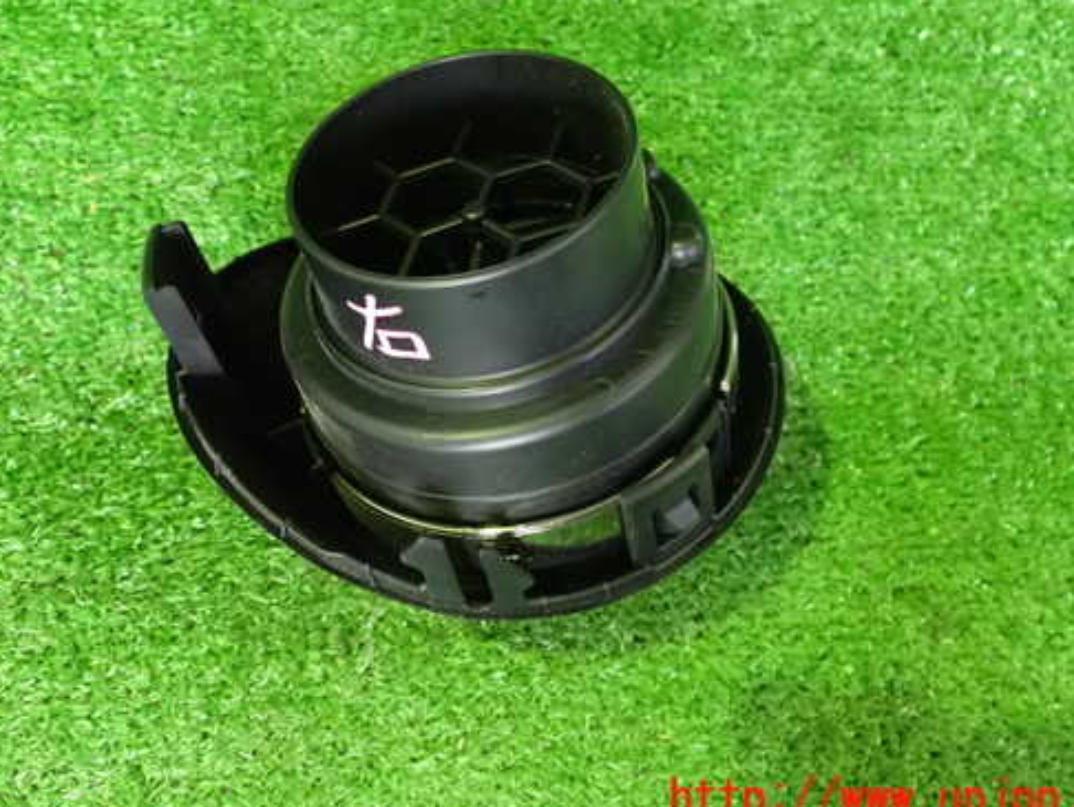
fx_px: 1149
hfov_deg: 50.1
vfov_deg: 38.6
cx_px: 506
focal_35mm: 37
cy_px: 329
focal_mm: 5.4
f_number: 2.3
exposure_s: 1/40
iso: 1600
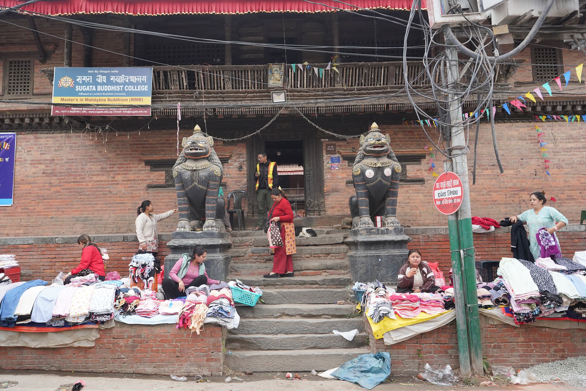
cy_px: 196
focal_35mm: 24
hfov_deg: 73.7
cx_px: 293
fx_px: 391
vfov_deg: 53.1
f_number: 7.1
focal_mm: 24
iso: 800
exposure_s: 1/100
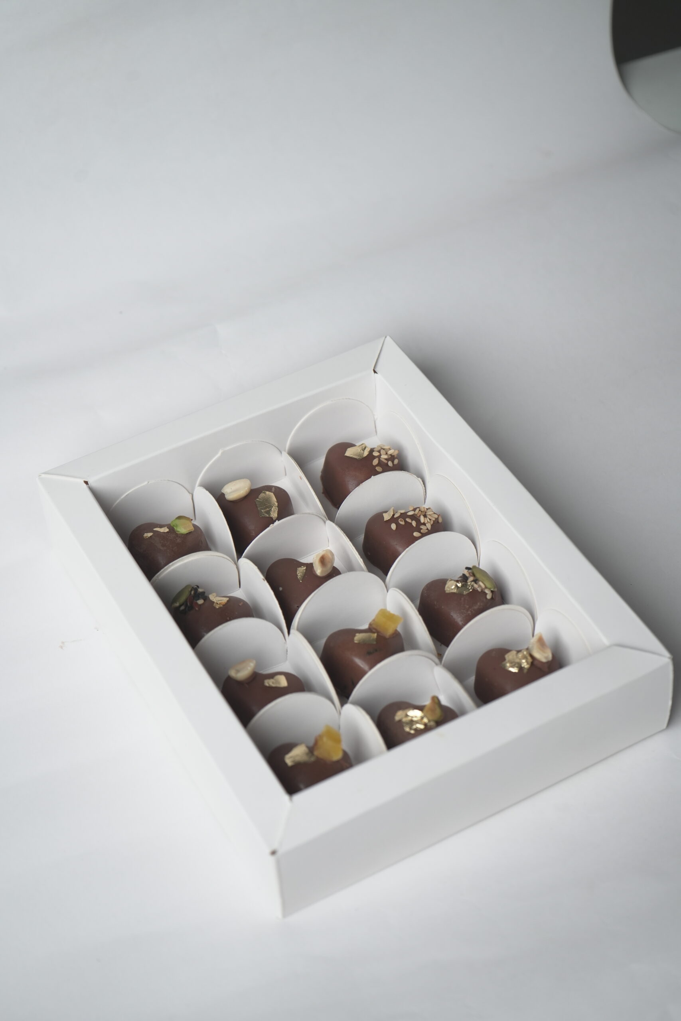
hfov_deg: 21.2
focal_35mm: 64
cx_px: 340
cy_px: 510
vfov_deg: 31.4
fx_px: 1816
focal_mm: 64
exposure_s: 1/160
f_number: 5.6
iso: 500
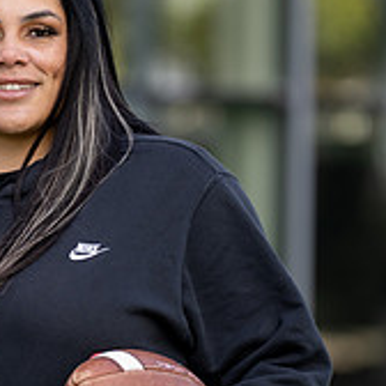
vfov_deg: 3.3
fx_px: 6724
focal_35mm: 533
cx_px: -57
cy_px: 267
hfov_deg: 3.3
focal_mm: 149
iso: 100
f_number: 2.8
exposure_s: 1/400
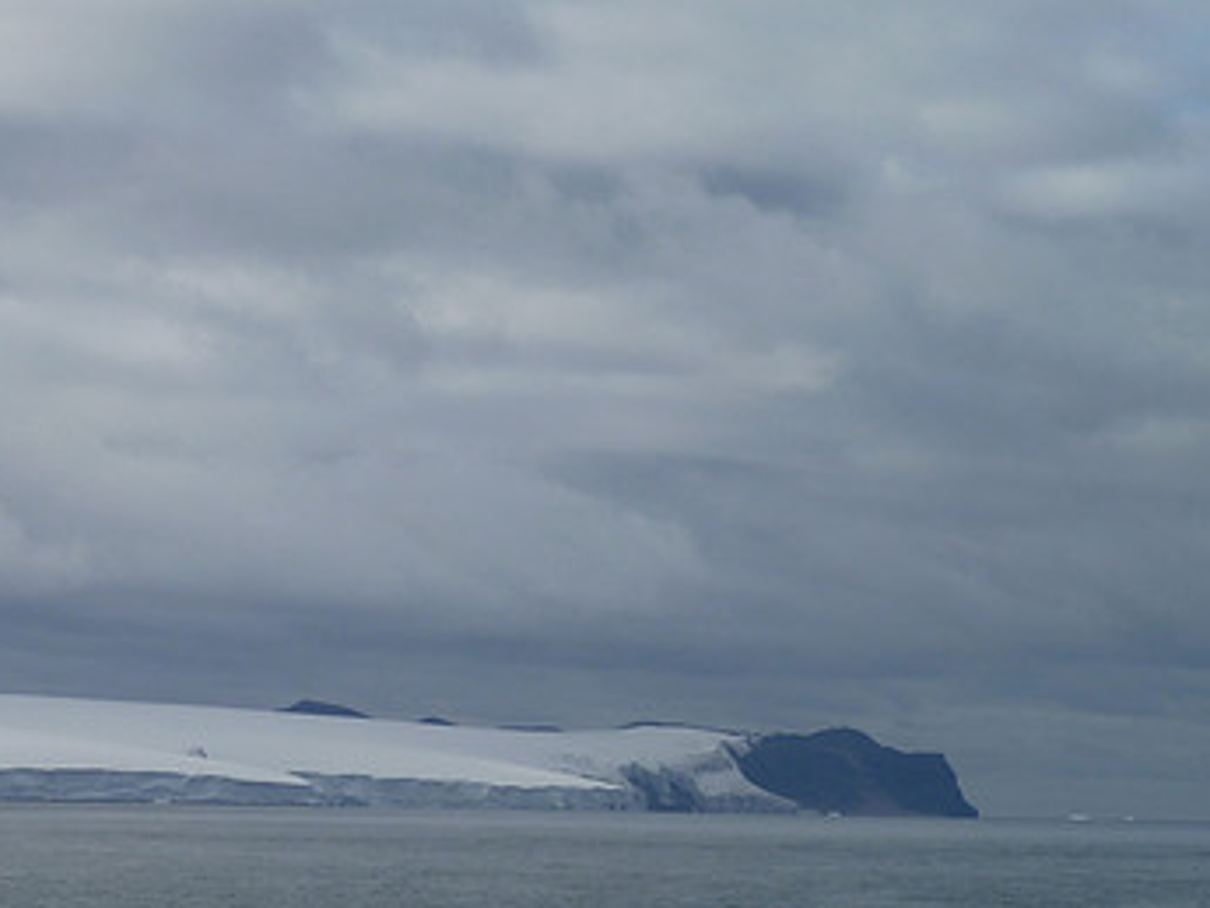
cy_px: 647
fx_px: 6119
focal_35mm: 175
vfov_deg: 8.5
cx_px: 270
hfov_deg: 11.3
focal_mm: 17
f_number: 5.6
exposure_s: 1/640
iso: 80
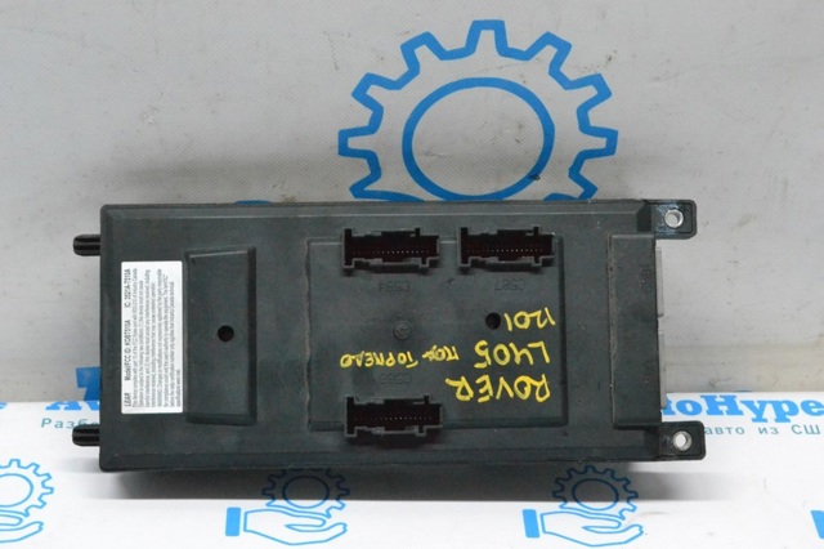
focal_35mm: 68
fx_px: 1544
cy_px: 274
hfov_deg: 29.9
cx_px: 412
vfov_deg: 20.1
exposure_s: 1/160
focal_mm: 45
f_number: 11
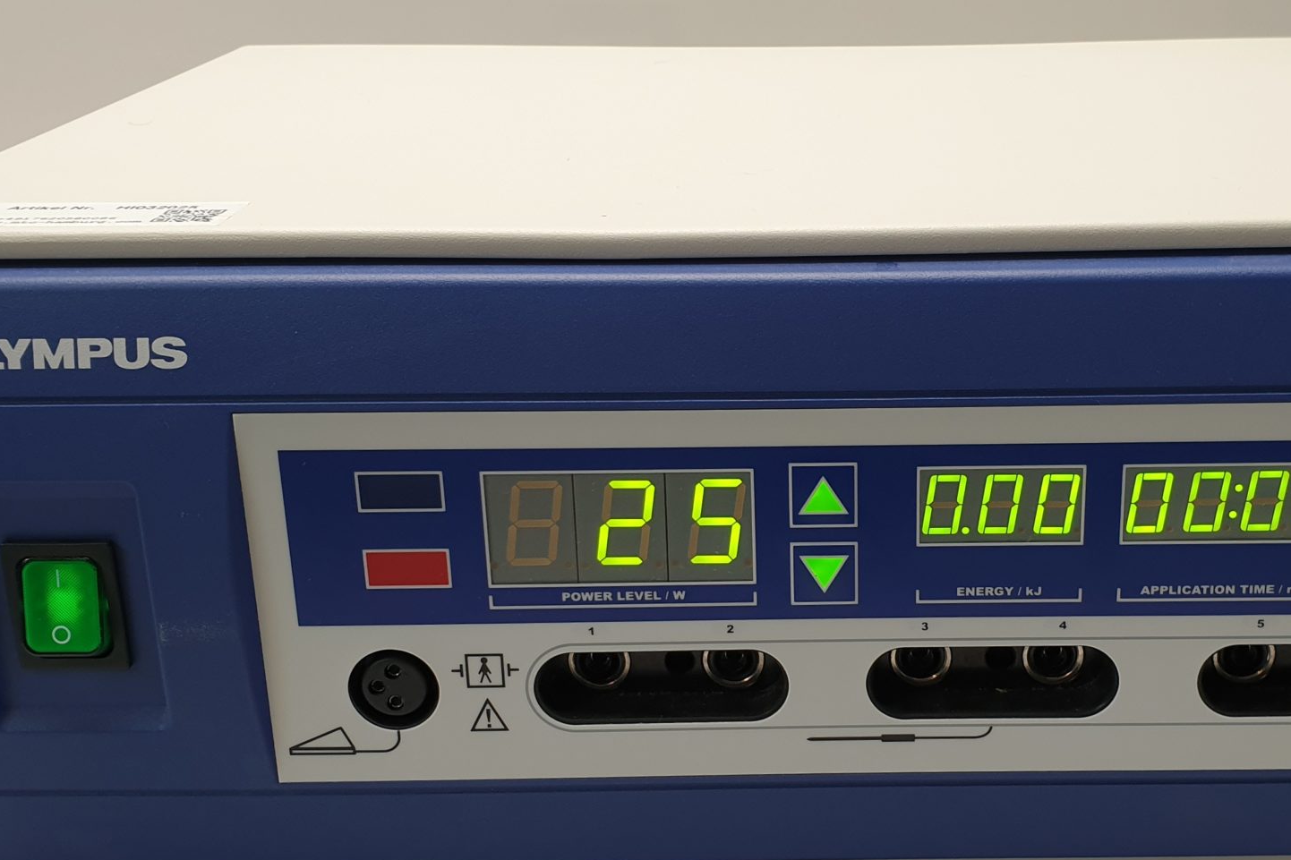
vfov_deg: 28.0
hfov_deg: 40.6
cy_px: 501
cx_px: 857
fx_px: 1721
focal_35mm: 48
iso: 64
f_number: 2.4
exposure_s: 1/50
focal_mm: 4.3
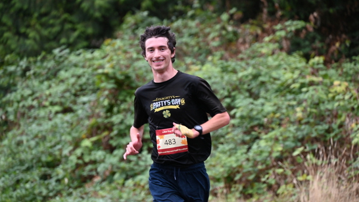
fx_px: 2008
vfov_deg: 5.8
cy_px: 118
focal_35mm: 211
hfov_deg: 10.2
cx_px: 180
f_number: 6.3
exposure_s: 1/250
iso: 2200
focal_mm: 200
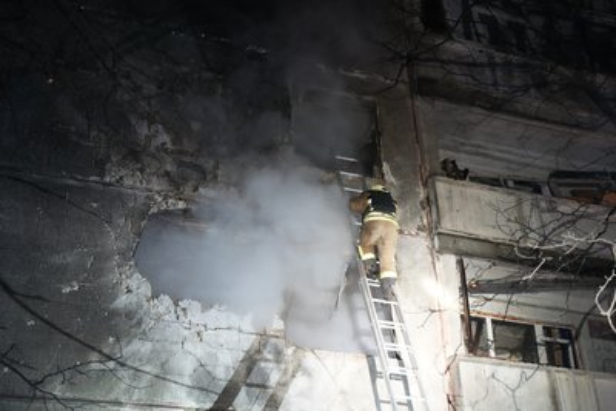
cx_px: 308
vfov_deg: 26.0
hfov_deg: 38.2
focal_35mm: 52
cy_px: 206
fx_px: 890
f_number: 2.8
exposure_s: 1/50
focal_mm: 52
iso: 12800
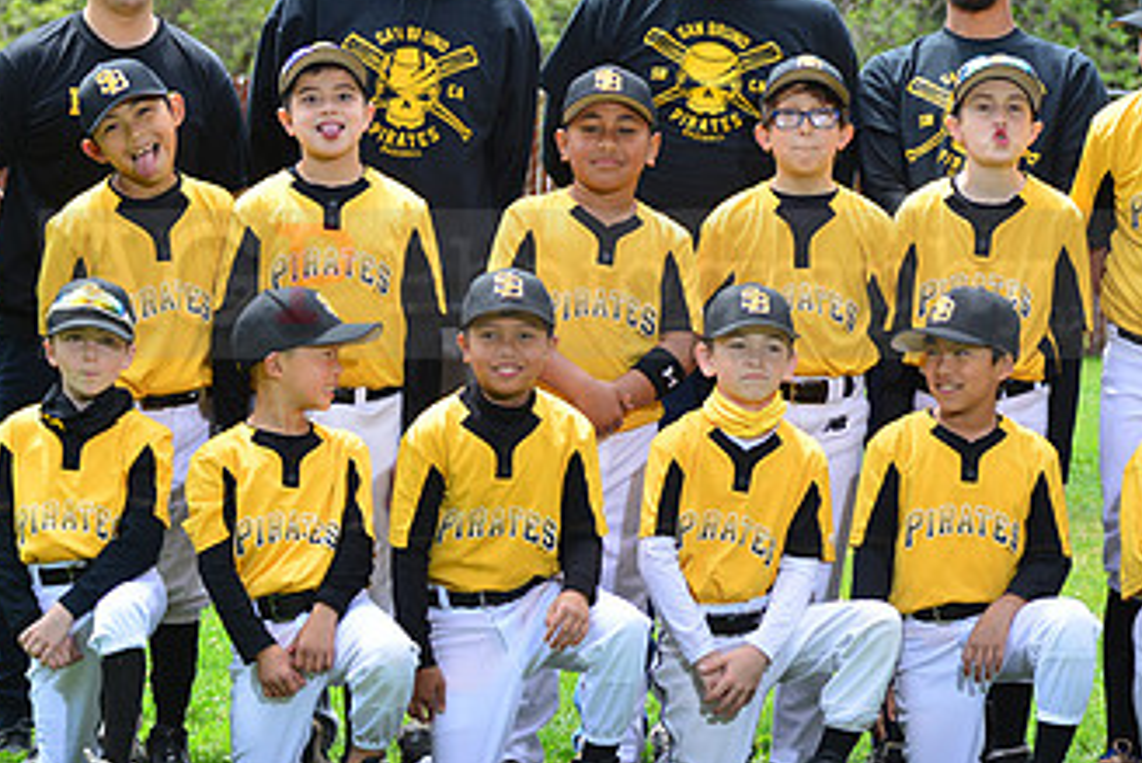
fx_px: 4824
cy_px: 256
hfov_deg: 13.5
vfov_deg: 9.0
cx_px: 623
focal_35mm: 152
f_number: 8
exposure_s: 1/200
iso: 200
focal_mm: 86
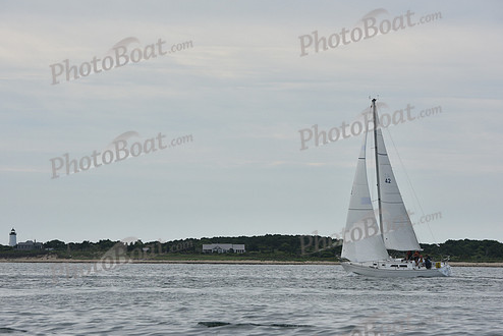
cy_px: 191
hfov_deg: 11.7
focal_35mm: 176
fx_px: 2460
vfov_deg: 7.8
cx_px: 246
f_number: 9
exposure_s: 1/1000
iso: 320
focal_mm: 150
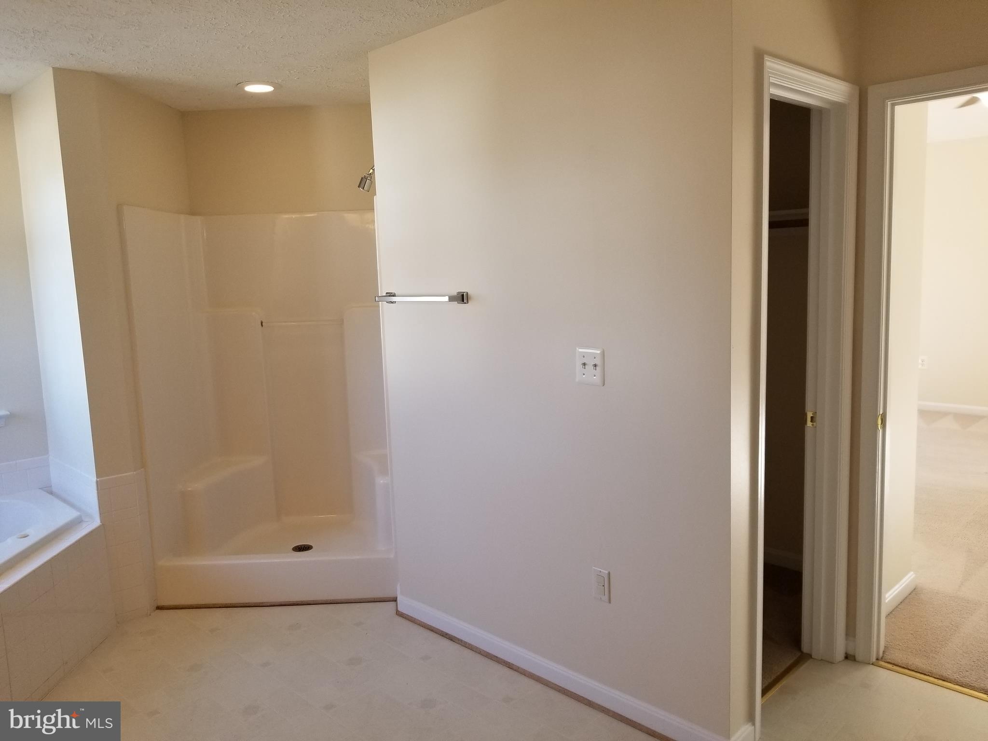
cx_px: 494
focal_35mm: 26
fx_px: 742
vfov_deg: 53.1
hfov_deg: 67.3
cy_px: 370
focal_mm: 4.25
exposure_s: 1/120
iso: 80
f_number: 1.7
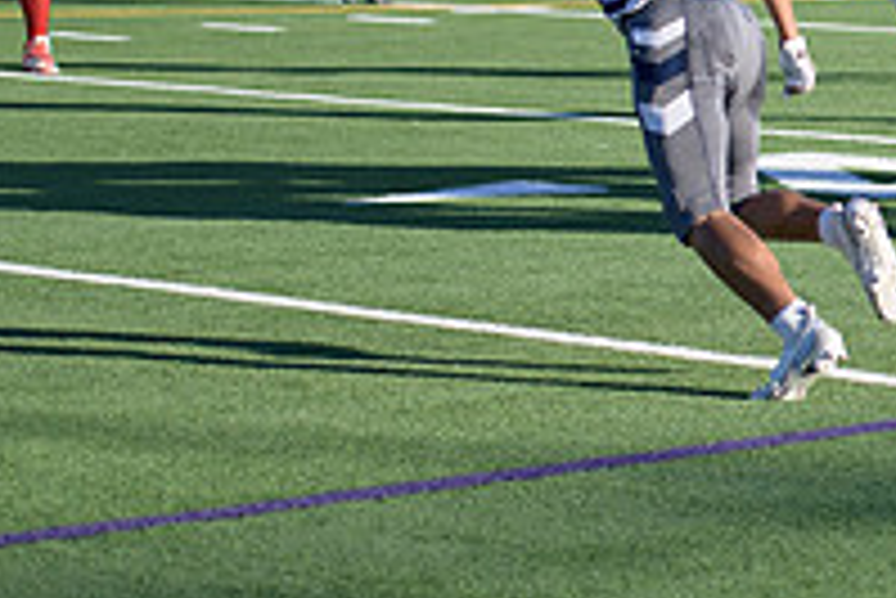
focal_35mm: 204
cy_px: 164
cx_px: 1112
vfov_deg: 6.7
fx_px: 5081
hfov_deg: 9.9
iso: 400
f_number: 2.8
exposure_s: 1/5000
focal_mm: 70
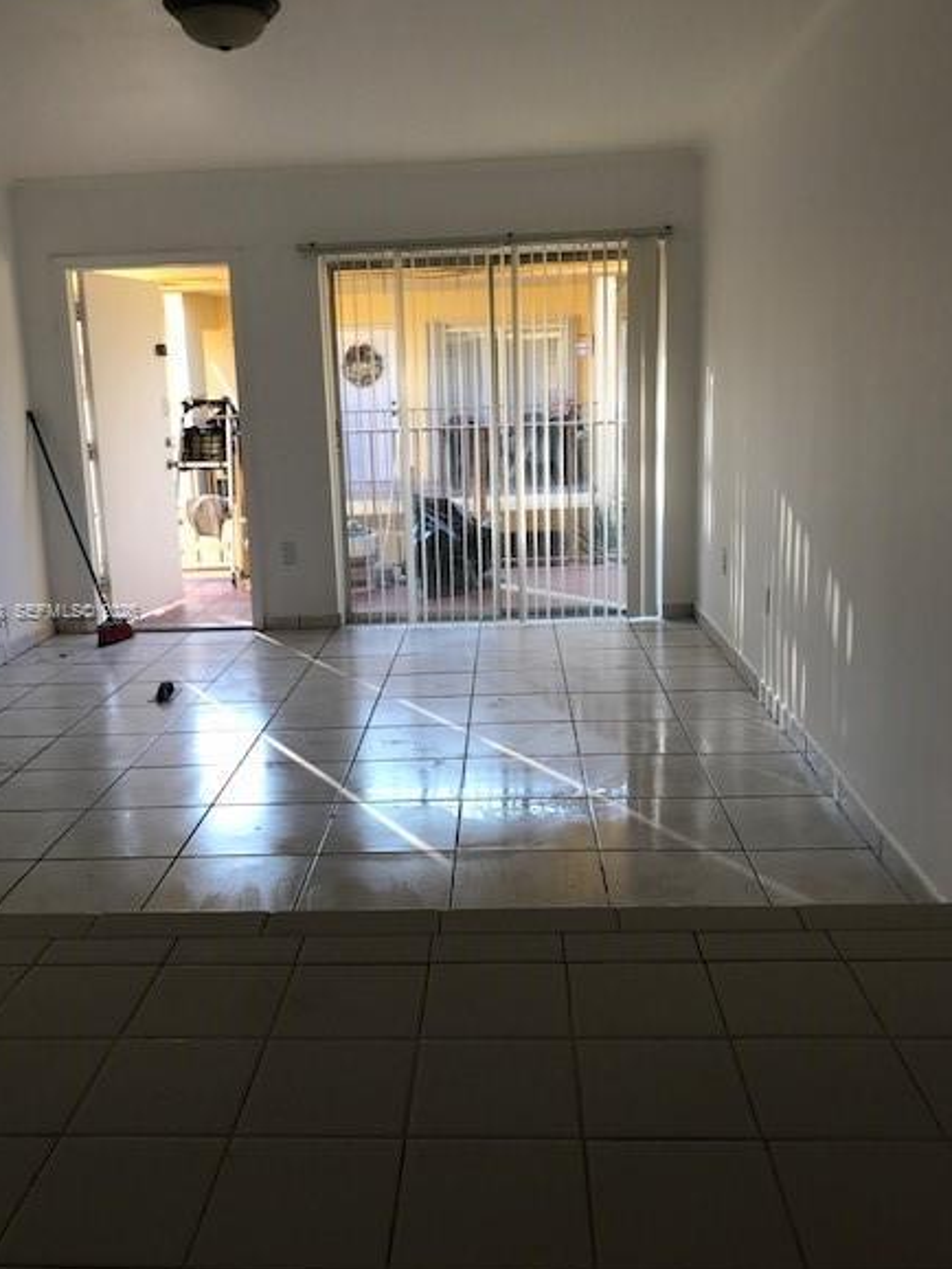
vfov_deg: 58.3
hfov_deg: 45.4
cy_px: 613
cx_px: 445
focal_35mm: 31
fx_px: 1136
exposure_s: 1/120
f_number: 1.8
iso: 20
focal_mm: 3.99
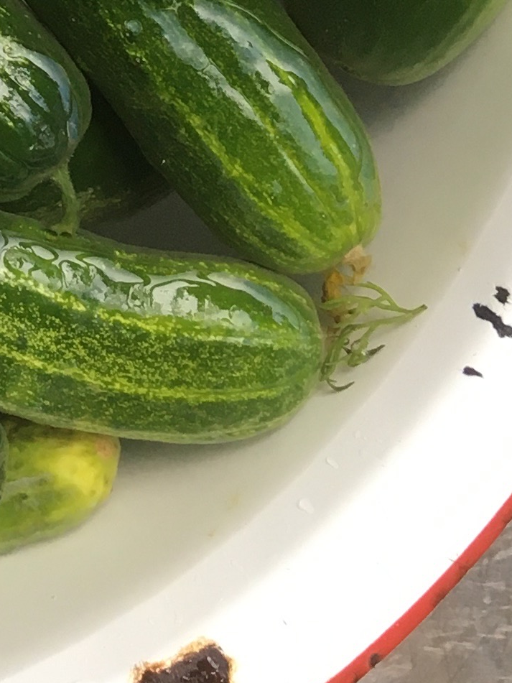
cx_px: -480
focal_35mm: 123
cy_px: -460
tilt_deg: -87.5
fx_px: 2426
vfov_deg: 14.5
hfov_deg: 11.0
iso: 25
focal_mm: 4.15
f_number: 2.2
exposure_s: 1/40
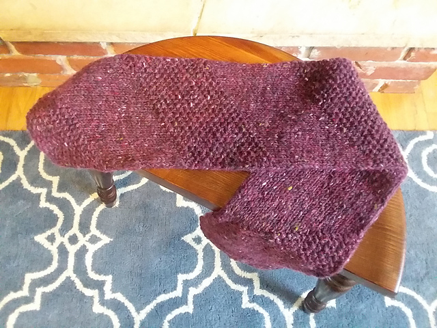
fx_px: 366
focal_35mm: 29
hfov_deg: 61.7
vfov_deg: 48.2
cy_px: 164
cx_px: 218
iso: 500
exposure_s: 1/15
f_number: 1.9
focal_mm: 2.47
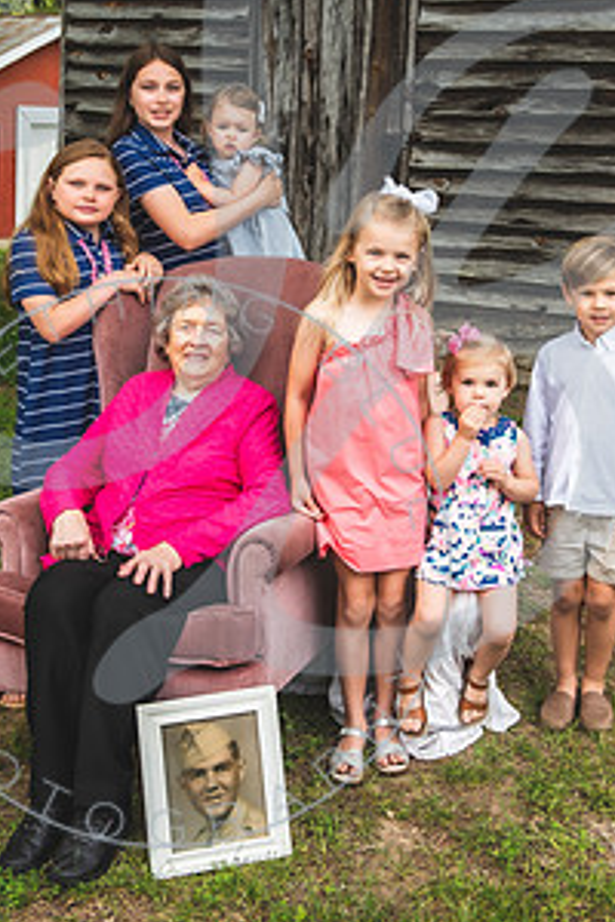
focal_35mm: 54
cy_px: 329
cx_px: 304
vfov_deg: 36.6
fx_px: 1384
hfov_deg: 25.1
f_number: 5.6
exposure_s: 1/200
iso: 160
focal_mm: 36
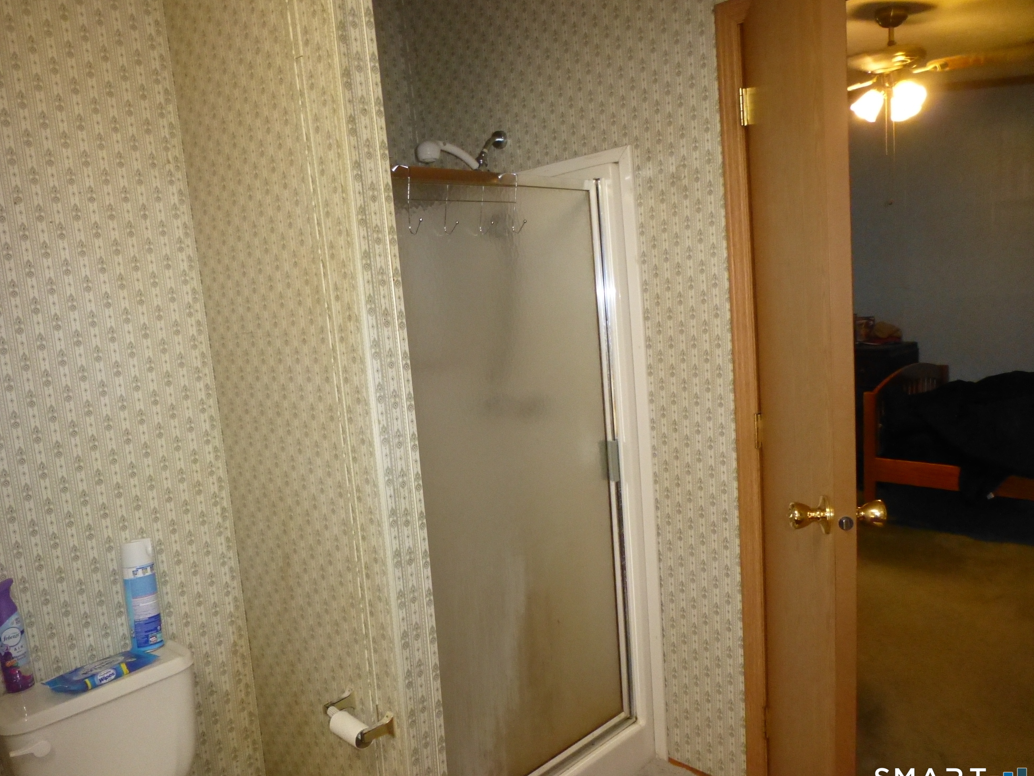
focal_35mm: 25
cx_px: 500
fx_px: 747
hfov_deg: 69.4
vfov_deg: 54.9
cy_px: 396
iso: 800
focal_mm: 4.3
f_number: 3.3
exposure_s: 1/60
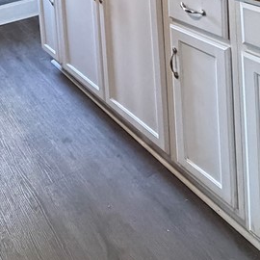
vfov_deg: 28.1
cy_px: -98
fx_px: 399
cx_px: 75
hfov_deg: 35.5
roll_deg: +4.3
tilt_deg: -3.7
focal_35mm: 47
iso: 1000
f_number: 2.2
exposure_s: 1/60
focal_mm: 2.22
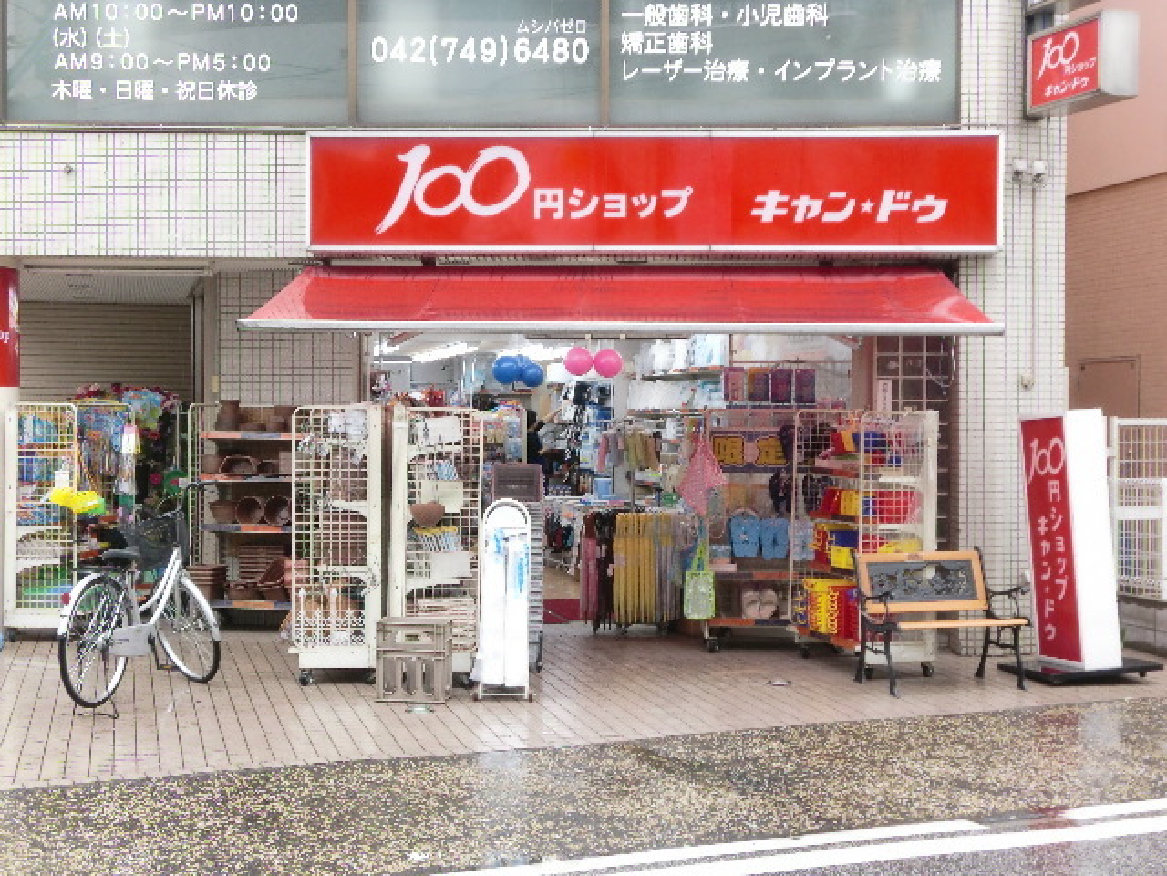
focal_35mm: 48
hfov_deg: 39.7
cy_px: 438
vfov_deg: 30.3
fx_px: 1618
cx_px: 584
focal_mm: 7.91
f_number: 3.4
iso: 100
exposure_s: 1/60
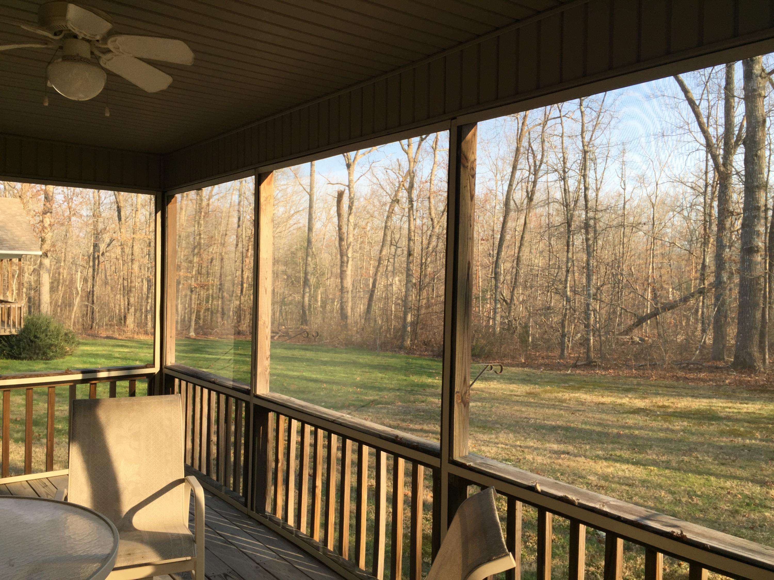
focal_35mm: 29
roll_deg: +0.1
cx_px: 387
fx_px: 648
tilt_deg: +0.0
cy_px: 290
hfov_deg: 61.7
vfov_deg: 48.2
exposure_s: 1/366
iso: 32
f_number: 2.2
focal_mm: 4.15
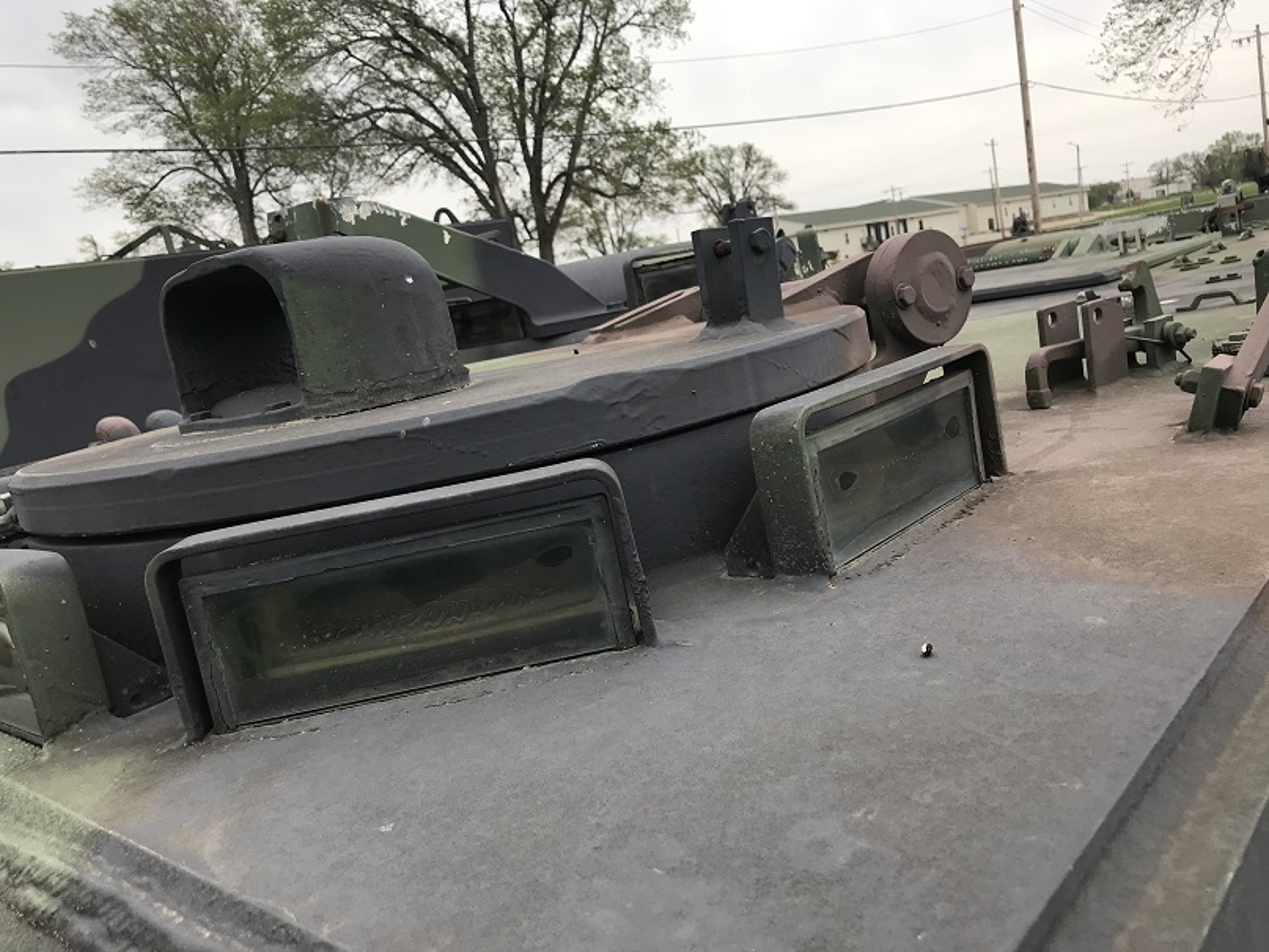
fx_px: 1026
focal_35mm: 28
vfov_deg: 49.7
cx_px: 634
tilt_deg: -9.3
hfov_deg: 63.5
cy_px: 476
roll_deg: +9.9
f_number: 1.8
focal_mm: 3.99
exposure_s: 1/870
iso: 20
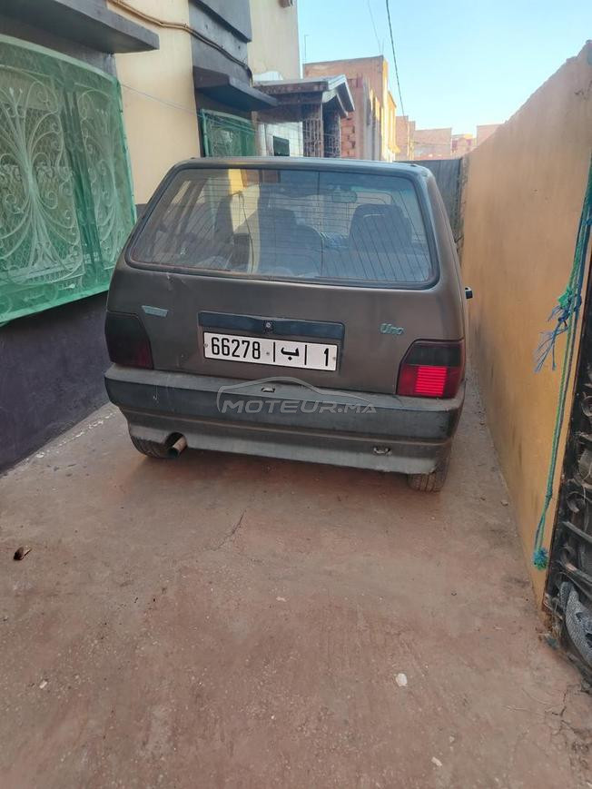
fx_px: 547
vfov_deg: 71.6
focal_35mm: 24
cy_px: 394
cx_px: 296
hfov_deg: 56.8
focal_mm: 5.25
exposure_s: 1/50
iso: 191
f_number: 1.75
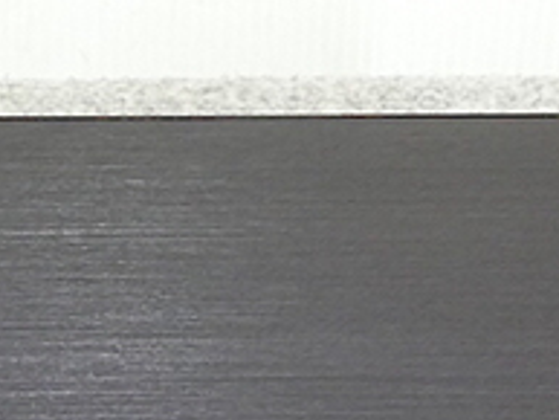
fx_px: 3539
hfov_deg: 9.0
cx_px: 17
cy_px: 686
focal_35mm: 219
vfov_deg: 6.7
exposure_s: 1/8
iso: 200
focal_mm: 7.8
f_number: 3.9
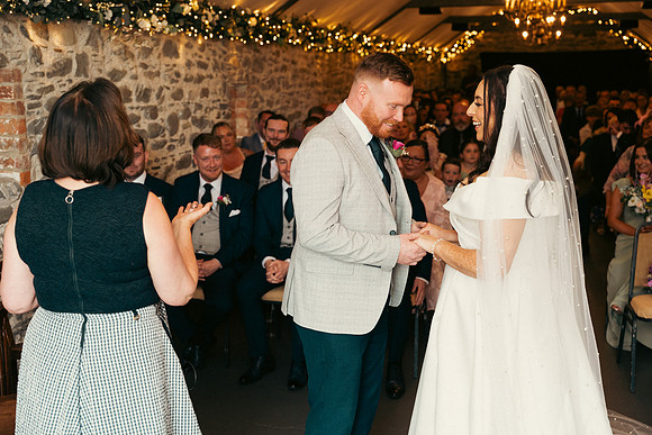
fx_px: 815
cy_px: 218
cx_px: 326
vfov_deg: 29.9
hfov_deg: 43.6
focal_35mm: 45
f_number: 3.5
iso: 800
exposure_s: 1/160
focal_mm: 45
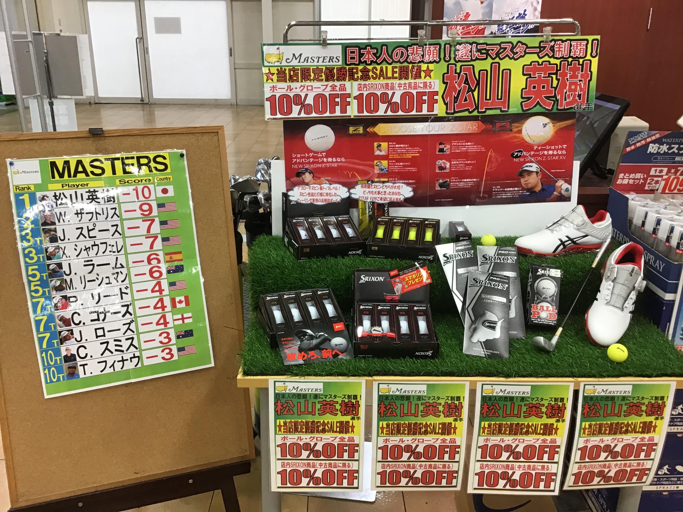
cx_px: 342
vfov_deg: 45.4
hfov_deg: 58.4
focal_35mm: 31
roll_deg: +0.1
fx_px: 612
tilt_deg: -20.2
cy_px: 256
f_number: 2.4
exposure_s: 1/30
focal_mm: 3.3
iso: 50
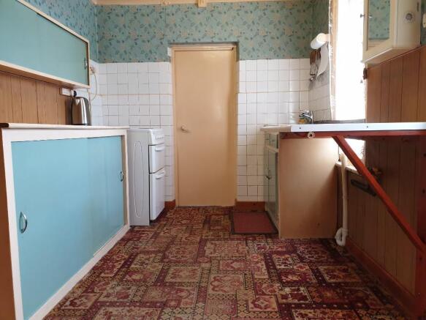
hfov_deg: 67.3
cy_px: 160
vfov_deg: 53.0
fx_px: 320
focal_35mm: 26
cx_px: 213
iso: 250
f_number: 2.4
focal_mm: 4.3
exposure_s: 1/50
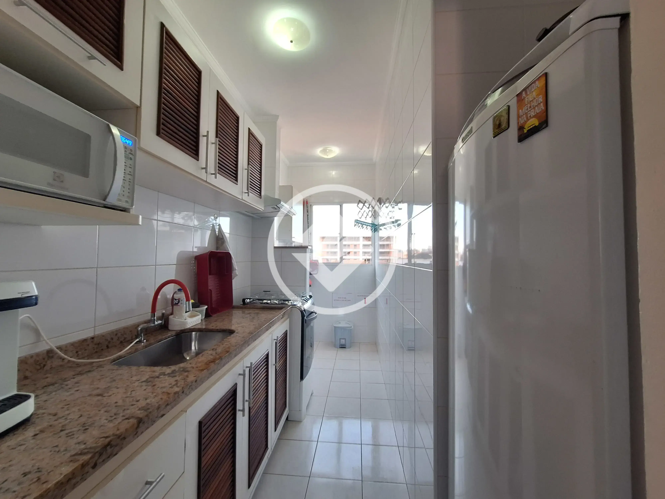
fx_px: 250
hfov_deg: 106.2
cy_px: 250
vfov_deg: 89.9
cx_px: 332
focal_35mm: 13
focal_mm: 1.74
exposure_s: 1/60
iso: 50
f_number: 2.2
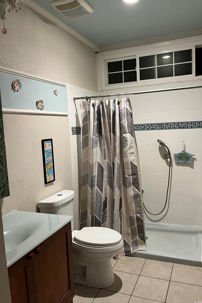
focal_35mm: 28
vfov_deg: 65.5
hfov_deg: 46.3
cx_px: 116
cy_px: 150
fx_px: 236
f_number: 1.6
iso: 320
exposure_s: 1/59
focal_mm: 5.1
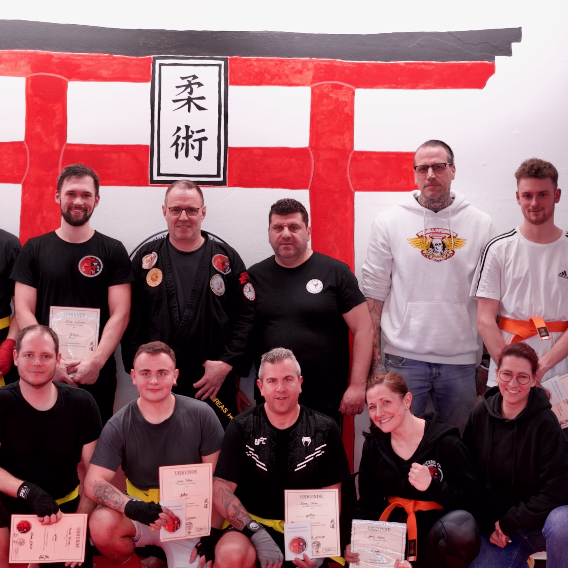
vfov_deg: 19.5
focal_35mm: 89
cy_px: 342
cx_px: 170
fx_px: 1652
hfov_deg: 19.4
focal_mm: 50
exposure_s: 1/60
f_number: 2.2
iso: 250
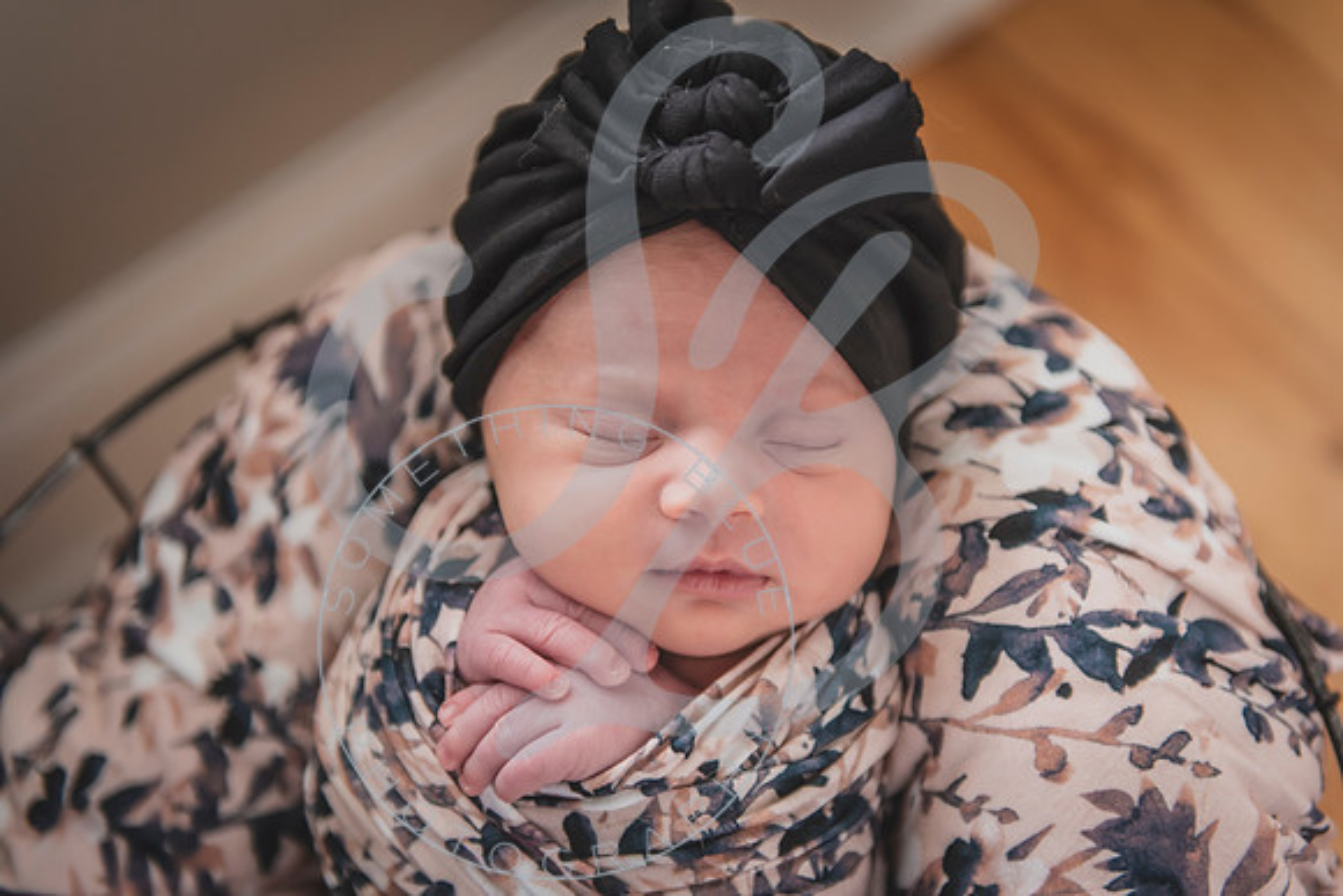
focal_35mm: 60
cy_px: 448
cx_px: 672
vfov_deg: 22.6
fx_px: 2239
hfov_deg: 33.4
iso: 800
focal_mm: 60
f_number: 2.8
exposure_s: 1/250
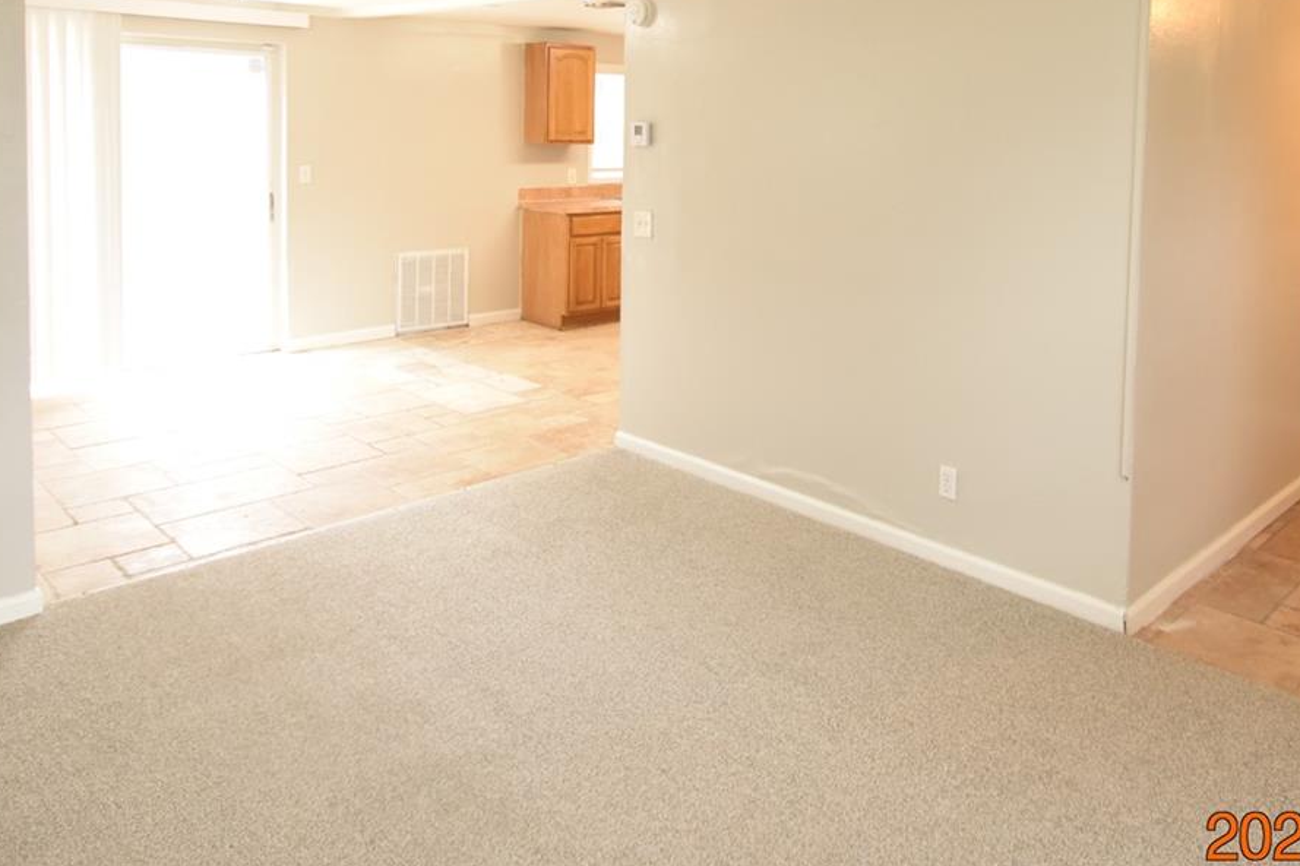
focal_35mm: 27
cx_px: 775
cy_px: 174
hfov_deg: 66.8
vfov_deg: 45.5
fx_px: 975
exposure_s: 1/60
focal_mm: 10
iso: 1000
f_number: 3.5
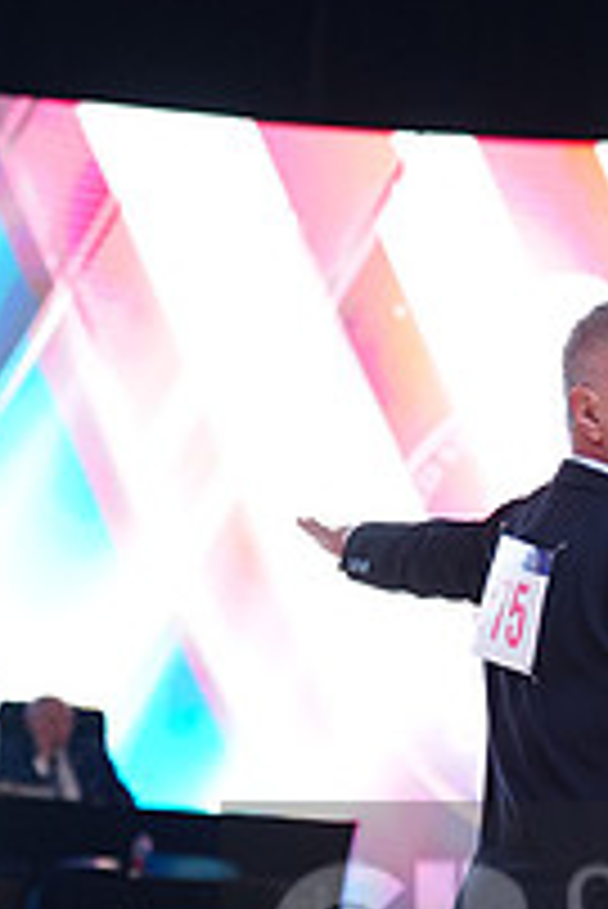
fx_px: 5083
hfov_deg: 6.8
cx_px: 844
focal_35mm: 201
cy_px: 954
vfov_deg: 10.1
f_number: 2.8
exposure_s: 1/640
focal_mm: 70
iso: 1250
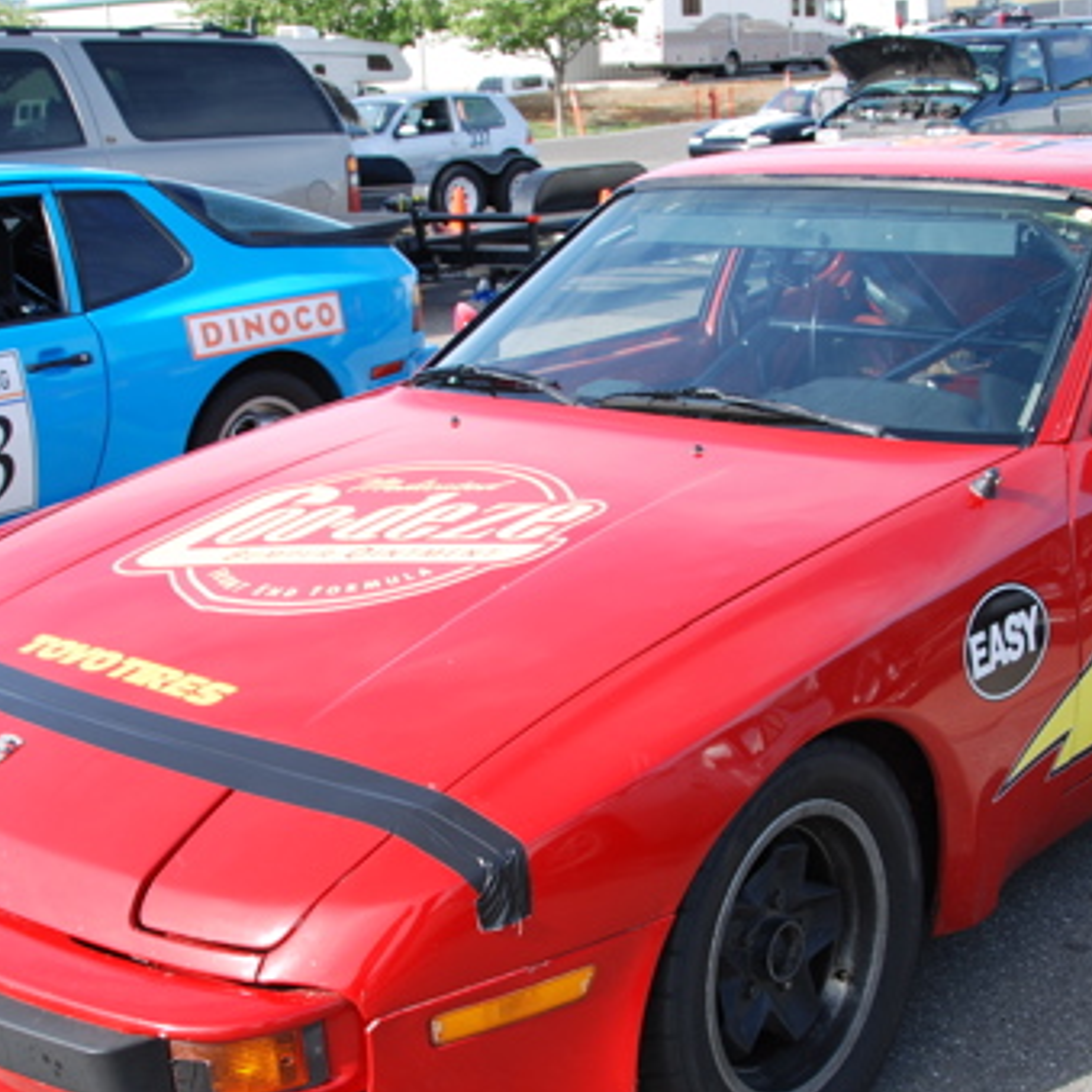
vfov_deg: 32.1
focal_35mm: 53
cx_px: 643
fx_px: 1892
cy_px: 651
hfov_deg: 32.1
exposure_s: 1/160
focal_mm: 22
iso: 100
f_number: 6.3
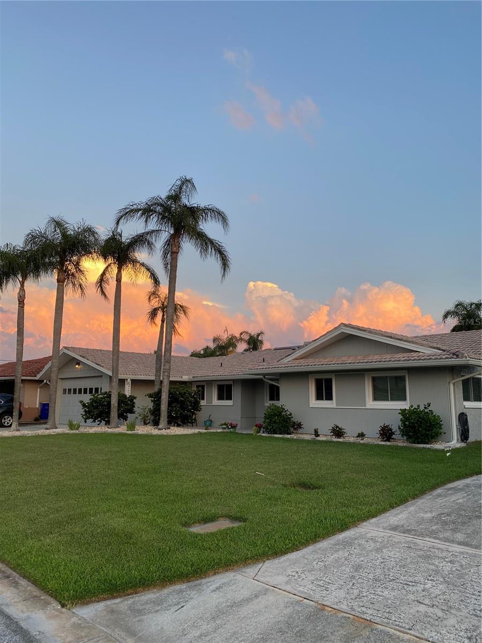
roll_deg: -1.1
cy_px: 322
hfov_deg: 53.1
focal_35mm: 26
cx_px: 241
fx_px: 483
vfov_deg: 67.3
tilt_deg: +10.0
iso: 40
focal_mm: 4.25
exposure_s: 1/122
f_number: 1.8
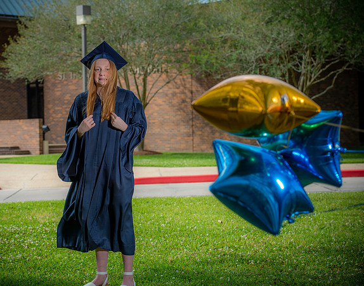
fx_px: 980
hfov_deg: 21.0
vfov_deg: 16.6
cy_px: 143
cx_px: 150
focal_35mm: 92
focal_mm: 82
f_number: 5.6
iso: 80
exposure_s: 1/250
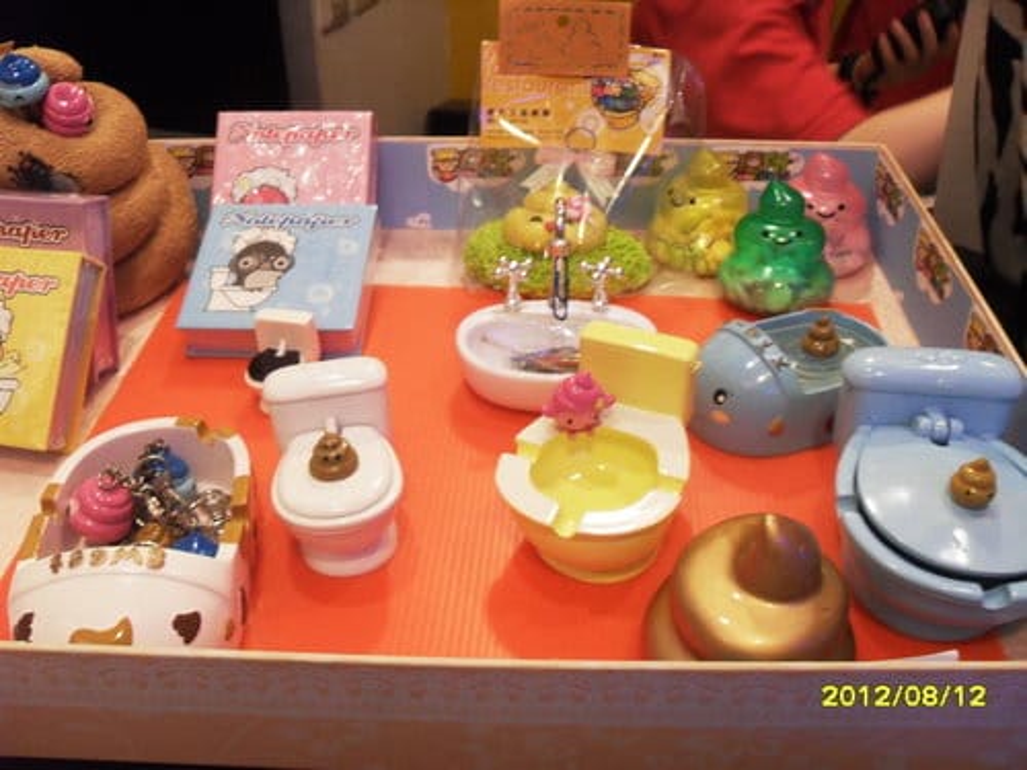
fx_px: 1038
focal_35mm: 35
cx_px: 514
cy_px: 385
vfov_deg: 40.7
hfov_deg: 52.6
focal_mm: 6.2
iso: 200
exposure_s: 1/45
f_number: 2.8
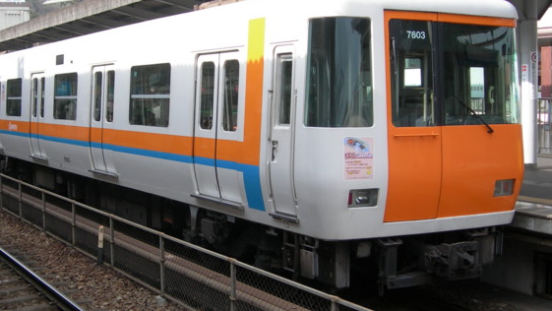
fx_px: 864
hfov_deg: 35.2
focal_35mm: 59
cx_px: 201
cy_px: 181
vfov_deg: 20.4
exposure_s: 1/322
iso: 50
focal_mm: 7.8
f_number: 2.8
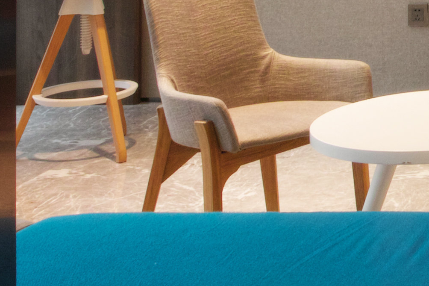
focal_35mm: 91
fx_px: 1088
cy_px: -118
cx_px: 681
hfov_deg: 19.0
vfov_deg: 14.2
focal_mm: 13
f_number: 16
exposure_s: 3.2
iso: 100
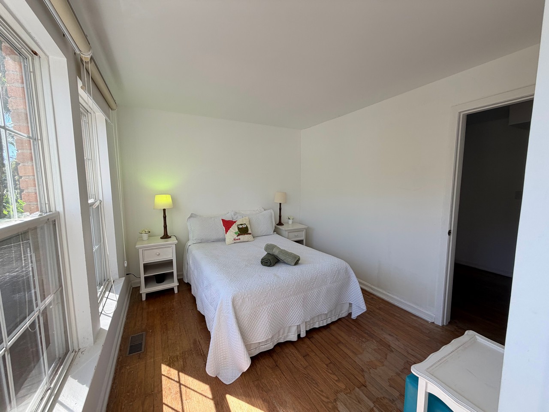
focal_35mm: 14
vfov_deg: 85.7
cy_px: 206
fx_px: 222
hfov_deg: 102.1
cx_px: 274
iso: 40
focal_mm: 2.22
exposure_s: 1/180
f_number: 2.2
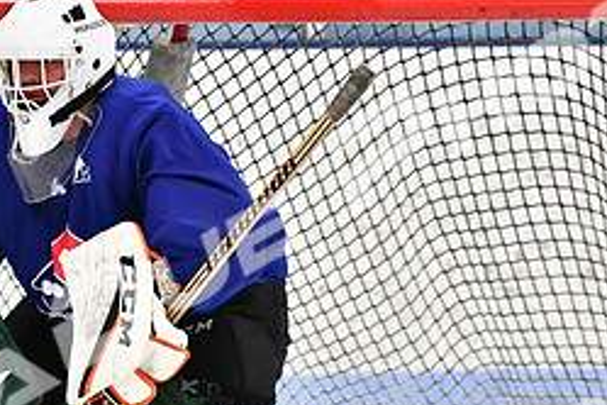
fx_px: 11195
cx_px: 197
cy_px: 250
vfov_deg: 2.1
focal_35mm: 664
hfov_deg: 3.1
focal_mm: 190
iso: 6400
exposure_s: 1/1250
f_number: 3.2
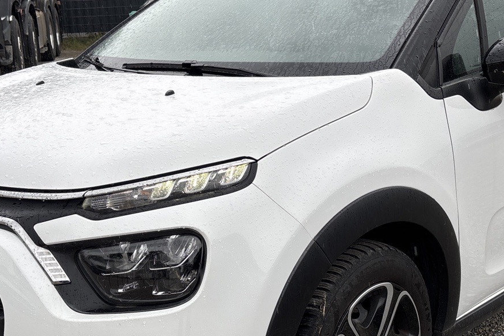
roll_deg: +2.3
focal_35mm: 59
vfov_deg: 22.8
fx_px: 826
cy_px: 238
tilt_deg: -17.4
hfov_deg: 33.9
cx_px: 259
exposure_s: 1/559
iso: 50
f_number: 1.6
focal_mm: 5.96
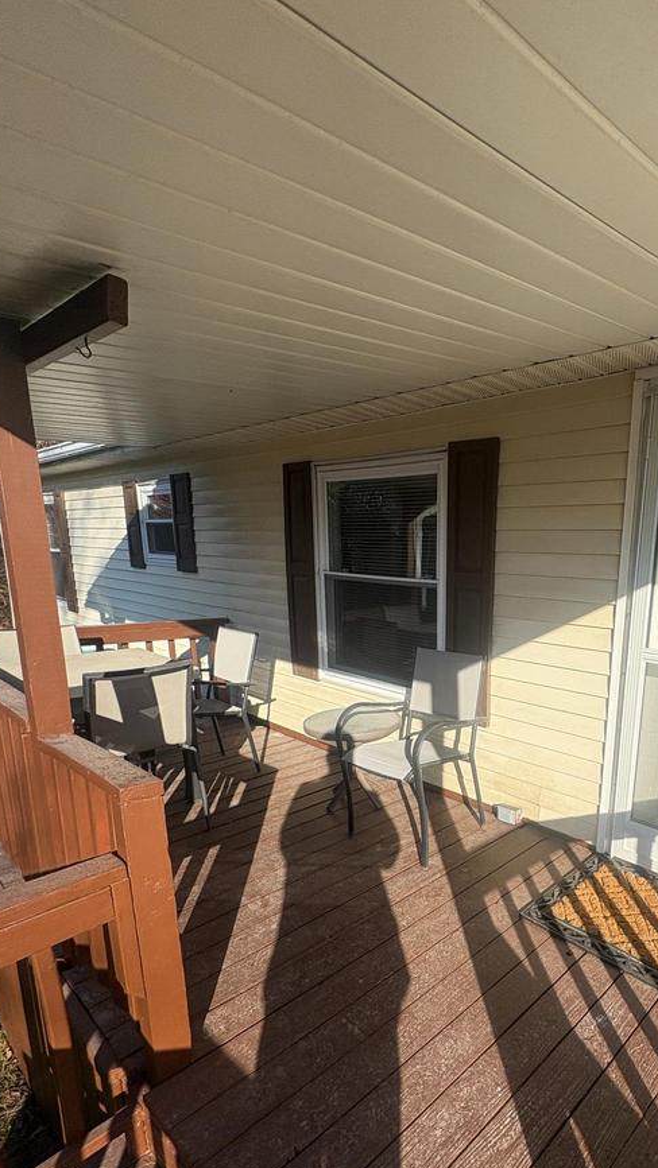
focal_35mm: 19
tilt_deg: -12.9
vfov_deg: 88.5
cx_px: 504
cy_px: 695
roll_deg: -3.0
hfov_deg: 55.2
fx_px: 589
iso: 40
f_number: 2.2
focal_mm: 2.22
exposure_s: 1/1709
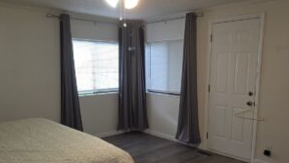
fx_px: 261
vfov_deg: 34.2
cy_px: 114
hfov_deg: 58.0
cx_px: 155
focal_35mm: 34
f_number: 1.7
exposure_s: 1/60
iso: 40
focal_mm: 6.3
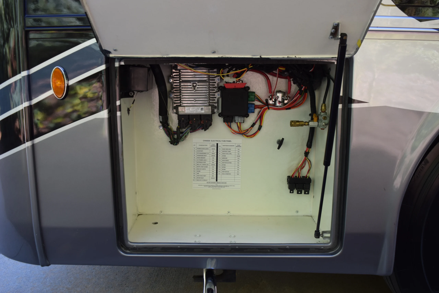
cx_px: 220
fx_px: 384
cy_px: 146
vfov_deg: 41.7
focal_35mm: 32
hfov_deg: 59.5
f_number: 5.6
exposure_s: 1/125
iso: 400
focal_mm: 21
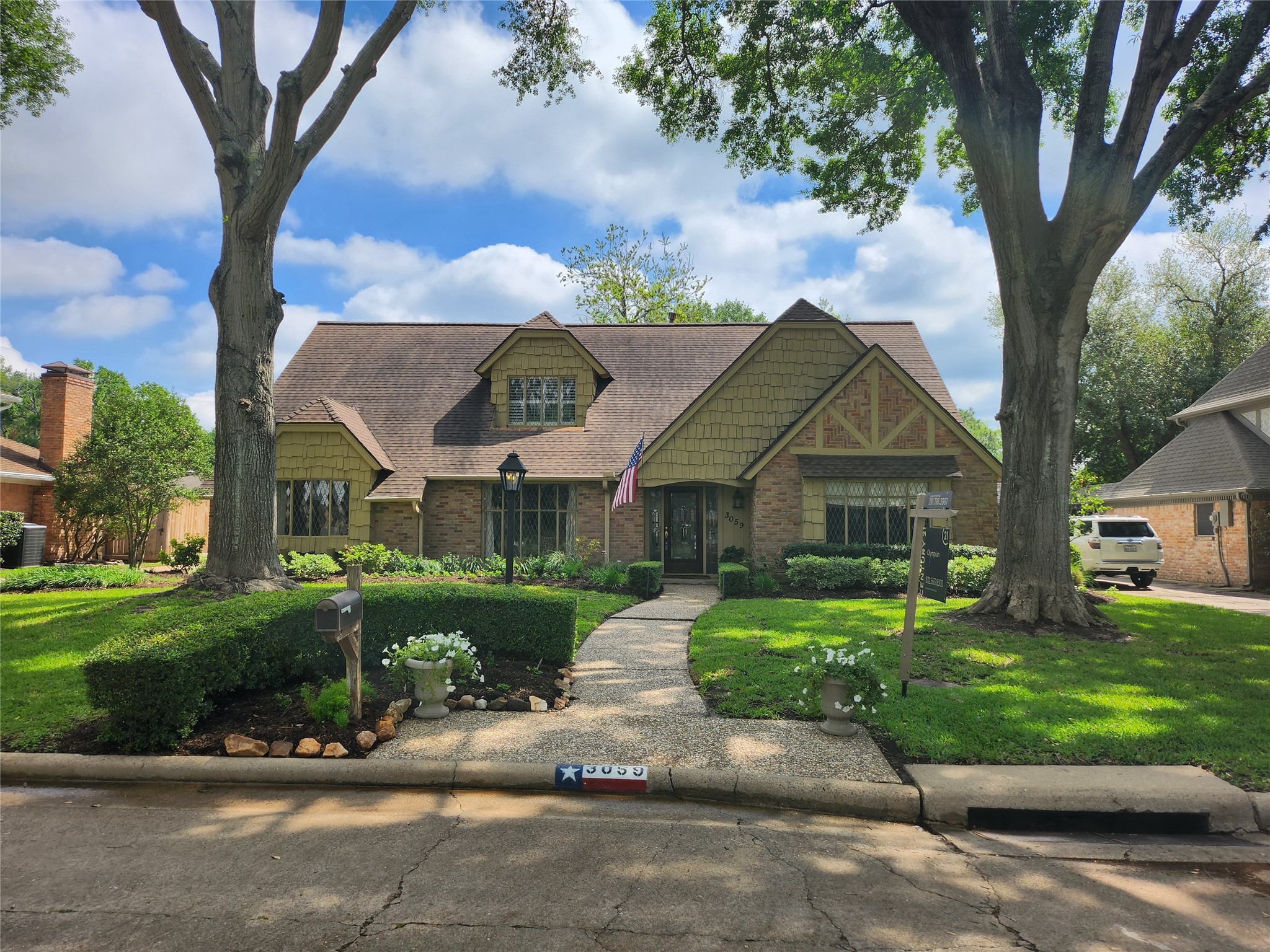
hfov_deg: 71.6
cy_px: 476
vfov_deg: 56.8
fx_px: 881
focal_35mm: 24
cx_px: 635
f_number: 1.8
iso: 50
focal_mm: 5
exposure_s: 1/2897
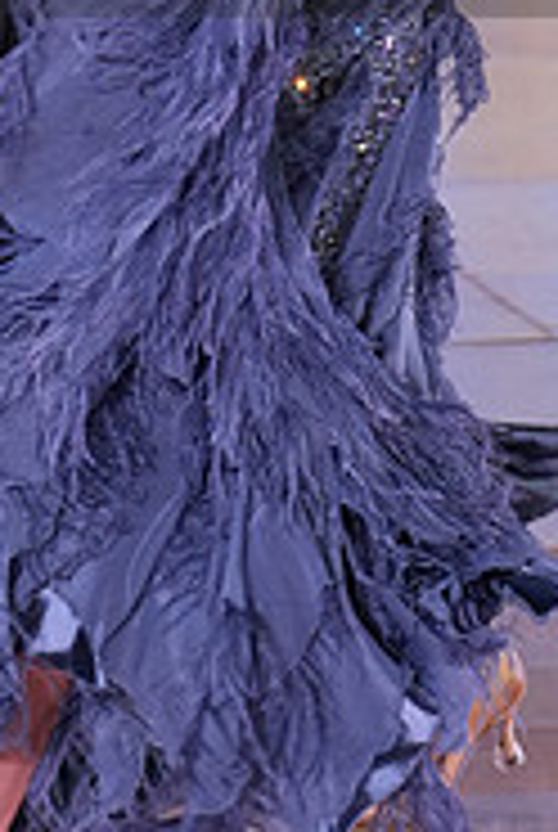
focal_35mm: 219
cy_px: -130
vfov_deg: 9.3
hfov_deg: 6.3
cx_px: 209
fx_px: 5072
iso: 1600
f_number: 4
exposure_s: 1/500
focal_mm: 70
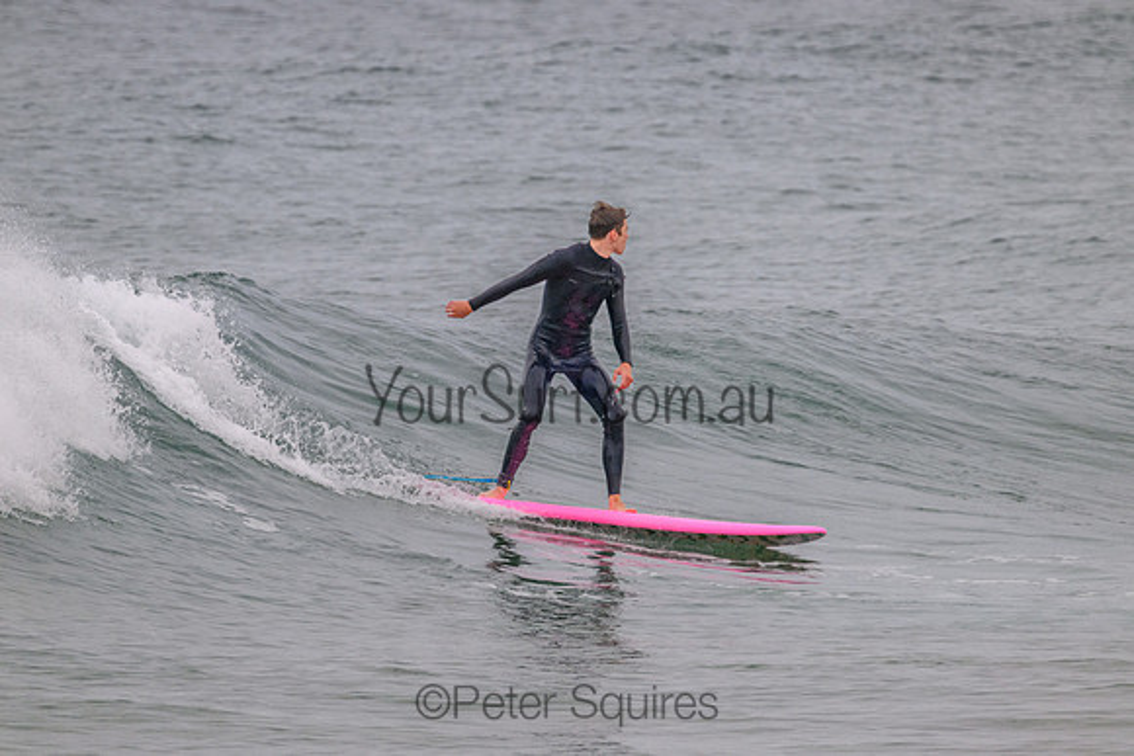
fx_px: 25205
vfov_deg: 1.7
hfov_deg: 2.6
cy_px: 378
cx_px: 567
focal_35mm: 800
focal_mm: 800
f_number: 11
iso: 2000
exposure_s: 1/1600
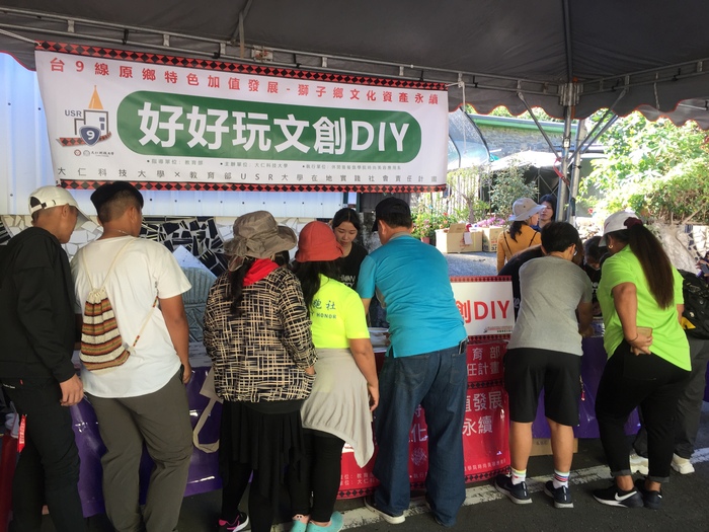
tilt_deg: -1.2
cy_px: 266
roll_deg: -1.8
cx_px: 354
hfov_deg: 61.7
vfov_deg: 48.2
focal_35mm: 29
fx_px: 594
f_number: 2.2
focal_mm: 4.15
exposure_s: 1/120
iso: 32
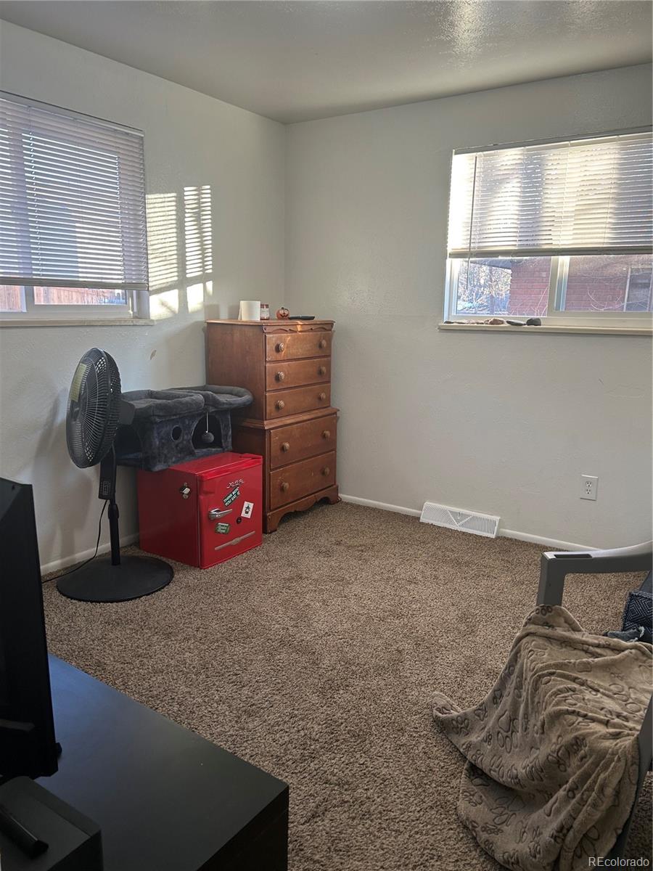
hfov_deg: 53.1
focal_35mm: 26
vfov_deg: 67.3
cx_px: 326
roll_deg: -0.7
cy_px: 436
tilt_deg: -11.9
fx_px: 654
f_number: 1.5
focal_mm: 5.7
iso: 64
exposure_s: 1/60
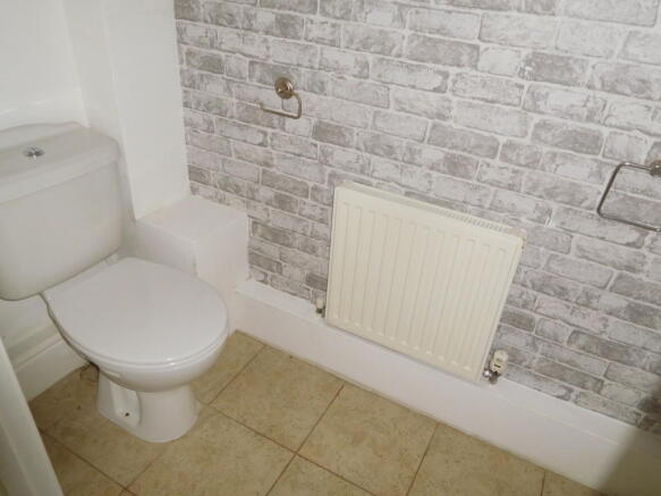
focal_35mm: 25
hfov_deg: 69.4
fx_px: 477
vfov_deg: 54.9
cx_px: 330
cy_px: 248
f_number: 3.4
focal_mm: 4.5
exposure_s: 1/30
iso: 200
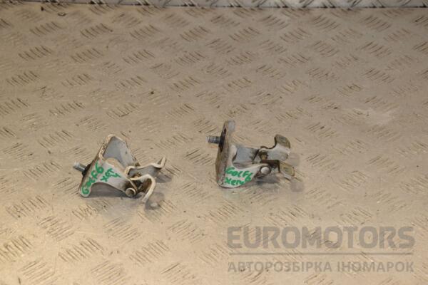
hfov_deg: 23.4
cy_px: 142
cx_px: 214
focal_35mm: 87
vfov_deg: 15.7
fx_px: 1034
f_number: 9
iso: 800
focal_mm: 58
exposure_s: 1/200
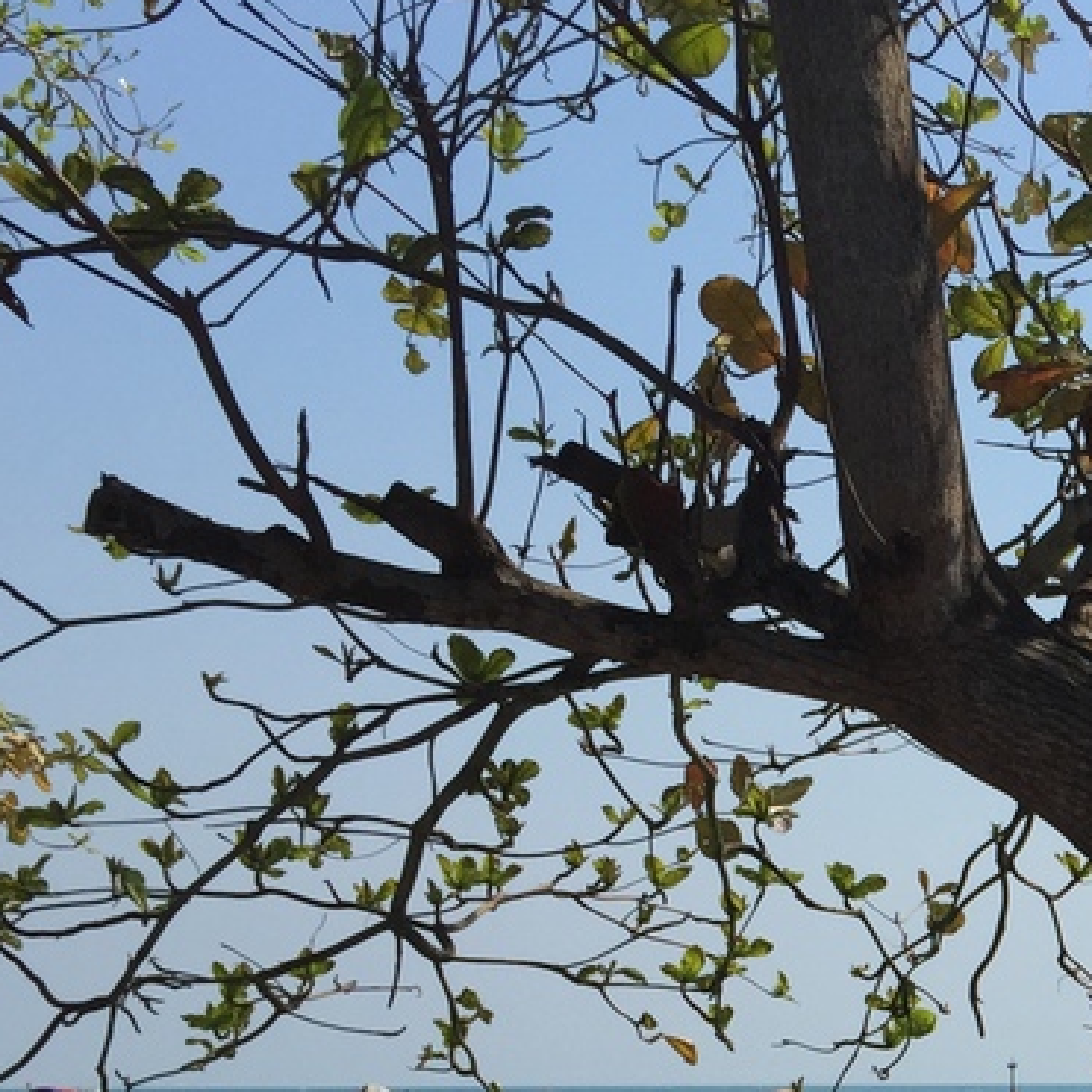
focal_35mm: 83
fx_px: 2962
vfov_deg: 20.1
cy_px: 1151
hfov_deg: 18.7
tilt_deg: -1.4
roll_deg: -1.0
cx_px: 1575
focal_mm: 4.15
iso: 32
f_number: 2.2
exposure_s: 1/3597
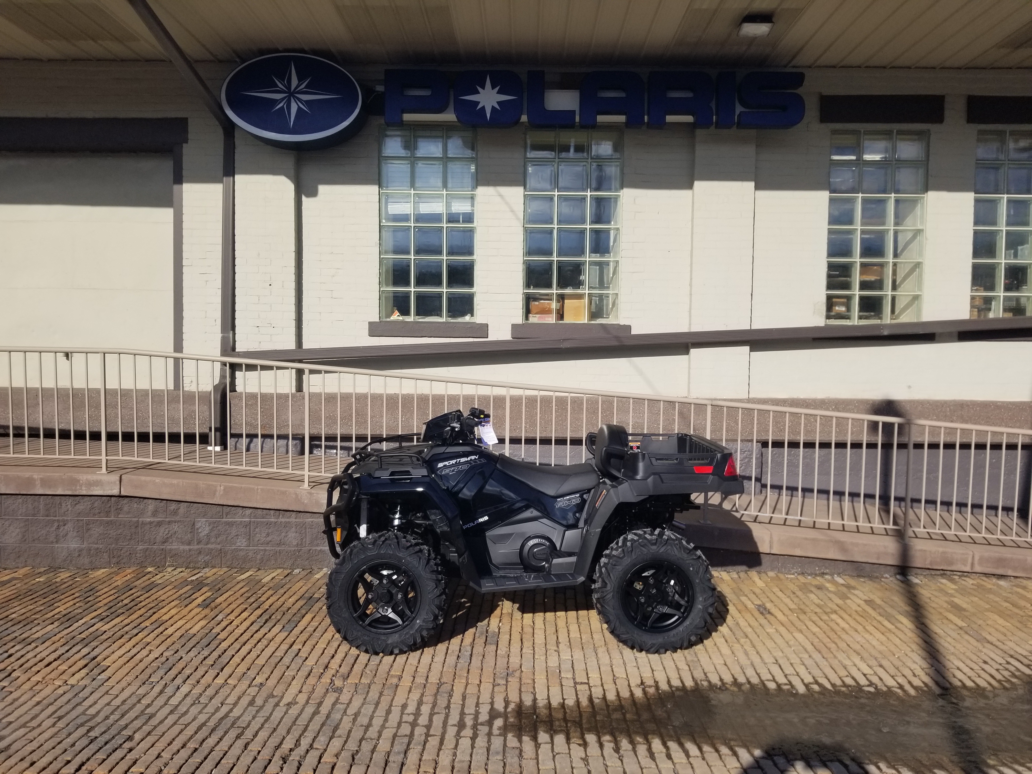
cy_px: 387
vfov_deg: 53.1
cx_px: 516
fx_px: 775
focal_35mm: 26
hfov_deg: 67.3
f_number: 1.7
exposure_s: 1/3688
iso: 50
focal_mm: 4.3
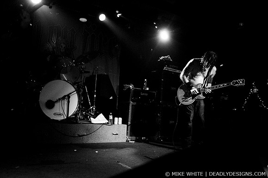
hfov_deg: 62.0
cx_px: 134
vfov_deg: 43.6
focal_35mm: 30
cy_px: 89
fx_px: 223
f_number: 2.8
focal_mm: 20
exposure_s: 1/60
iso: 800
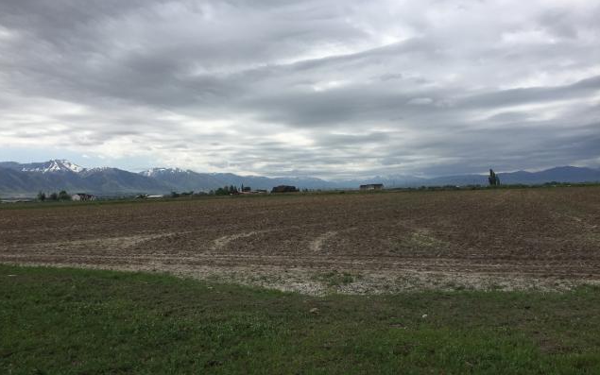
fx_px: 507
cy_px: 195
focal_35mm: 31
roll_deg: +3.5
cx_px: 299
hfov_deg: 61.2
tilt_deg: +1.8
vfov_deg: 40.6
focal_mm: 4.15
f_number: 2.2
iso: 32
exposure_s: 1/2825
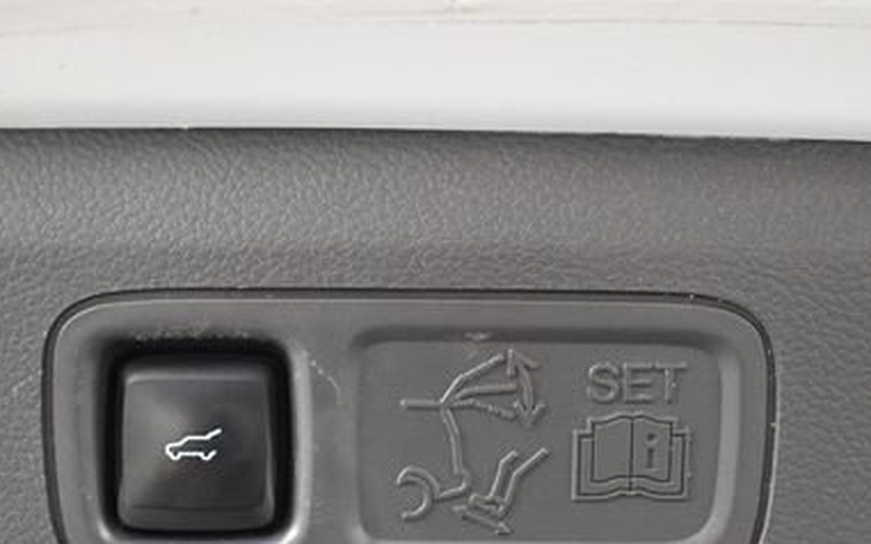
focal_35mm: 72
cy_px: 437
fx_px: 1709
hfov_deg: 28.6
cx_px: 462
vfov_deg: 17.9
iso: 3200
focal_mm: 21
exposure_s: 1/125
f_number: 3.8
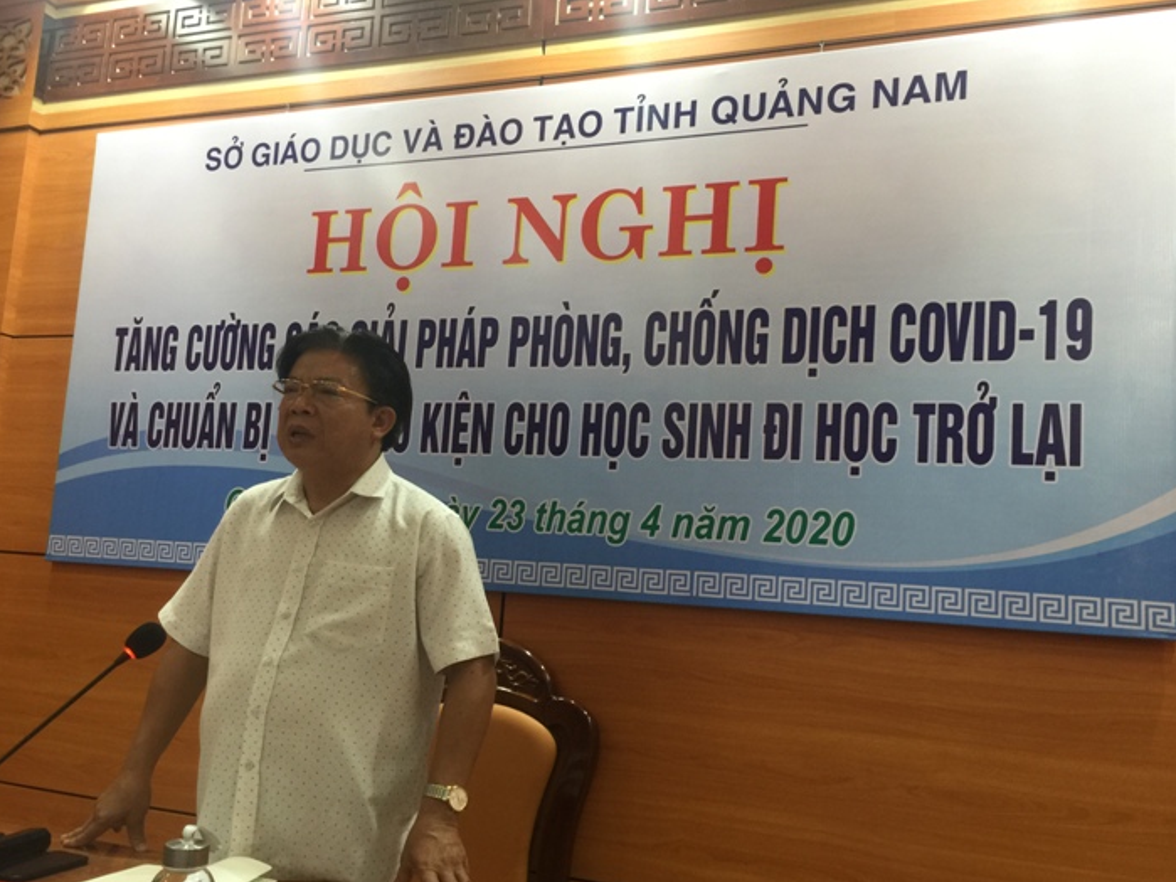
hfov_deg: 58.4
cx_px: 596
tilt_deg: +7.3
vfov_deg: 45.4
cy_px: 470
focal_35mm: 31
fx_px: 1053
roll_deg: -4.7
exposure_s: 1/17
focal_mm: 4.15
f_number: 2.2
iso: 64
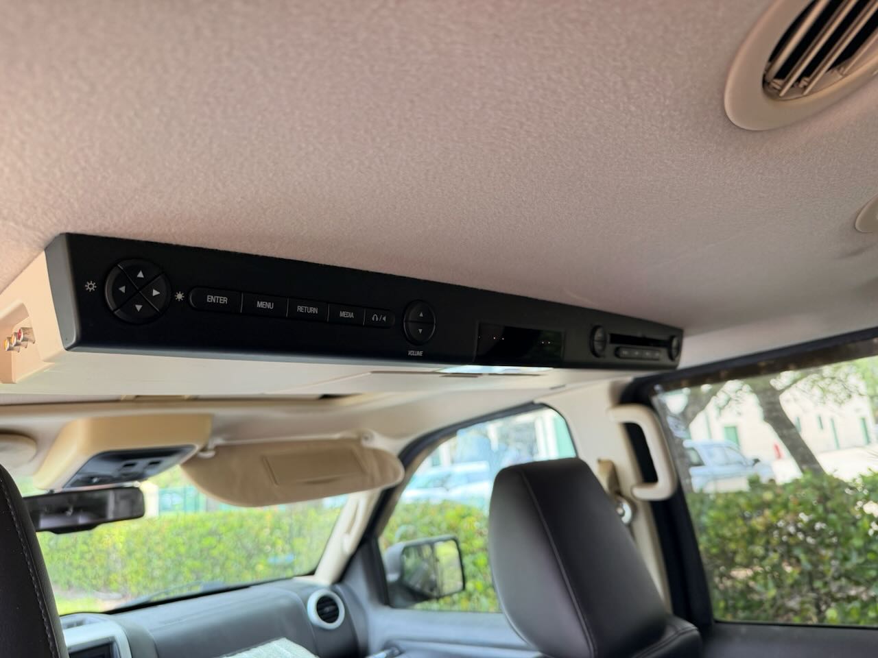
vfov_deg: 56.8
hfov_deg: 71.6
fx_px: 609
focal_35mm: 24
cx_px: 439
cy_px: 329
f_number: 1.78
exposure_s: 1/144
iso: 160
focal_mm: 6.76
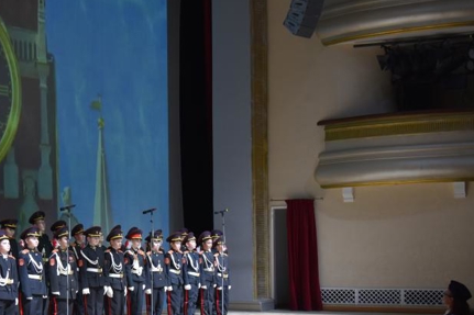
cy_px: 246
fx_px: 803
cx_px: 108
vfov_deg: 22.0
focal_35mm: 61
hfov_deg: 32.2
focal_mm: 35
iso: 800
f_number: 4
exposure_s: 1/60
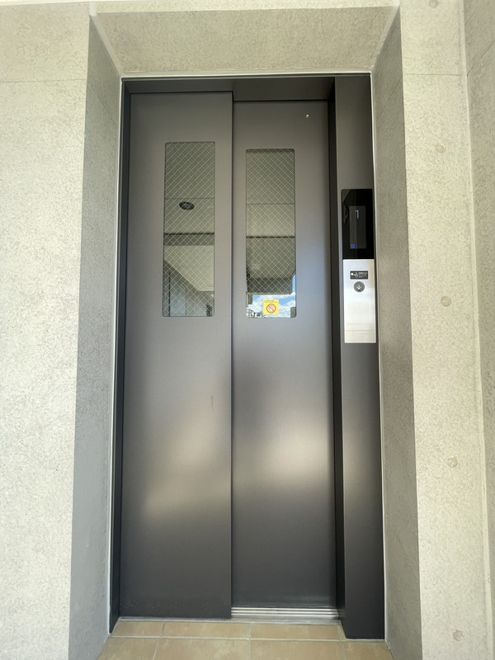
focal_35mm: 14
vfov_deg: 102.1
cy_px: 330
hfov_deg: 85.7
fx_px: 267
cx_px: 248
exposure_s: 1/99
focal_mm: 1.55
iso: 32
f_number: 2.4
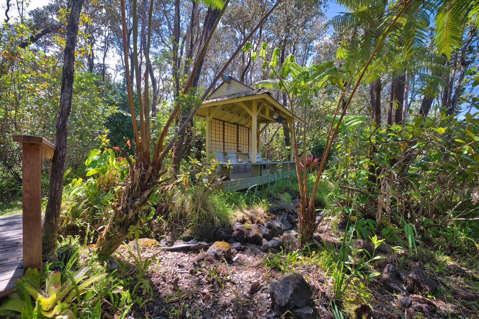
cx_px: 240
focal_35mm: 14
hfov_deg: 104.2
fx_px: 186
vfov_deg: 81.2
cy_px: 160
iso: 50
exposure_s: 1/50
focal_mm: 14
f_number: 5.6
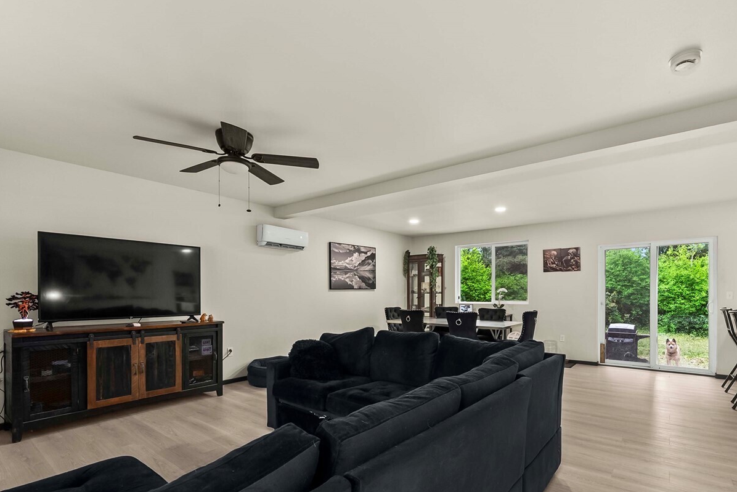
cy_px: 303
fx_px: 348
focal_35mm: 17
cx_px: 392
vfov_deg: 69.6
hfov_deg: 93.1
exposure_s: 1/2
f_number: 7.1
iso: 1000
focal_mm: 12
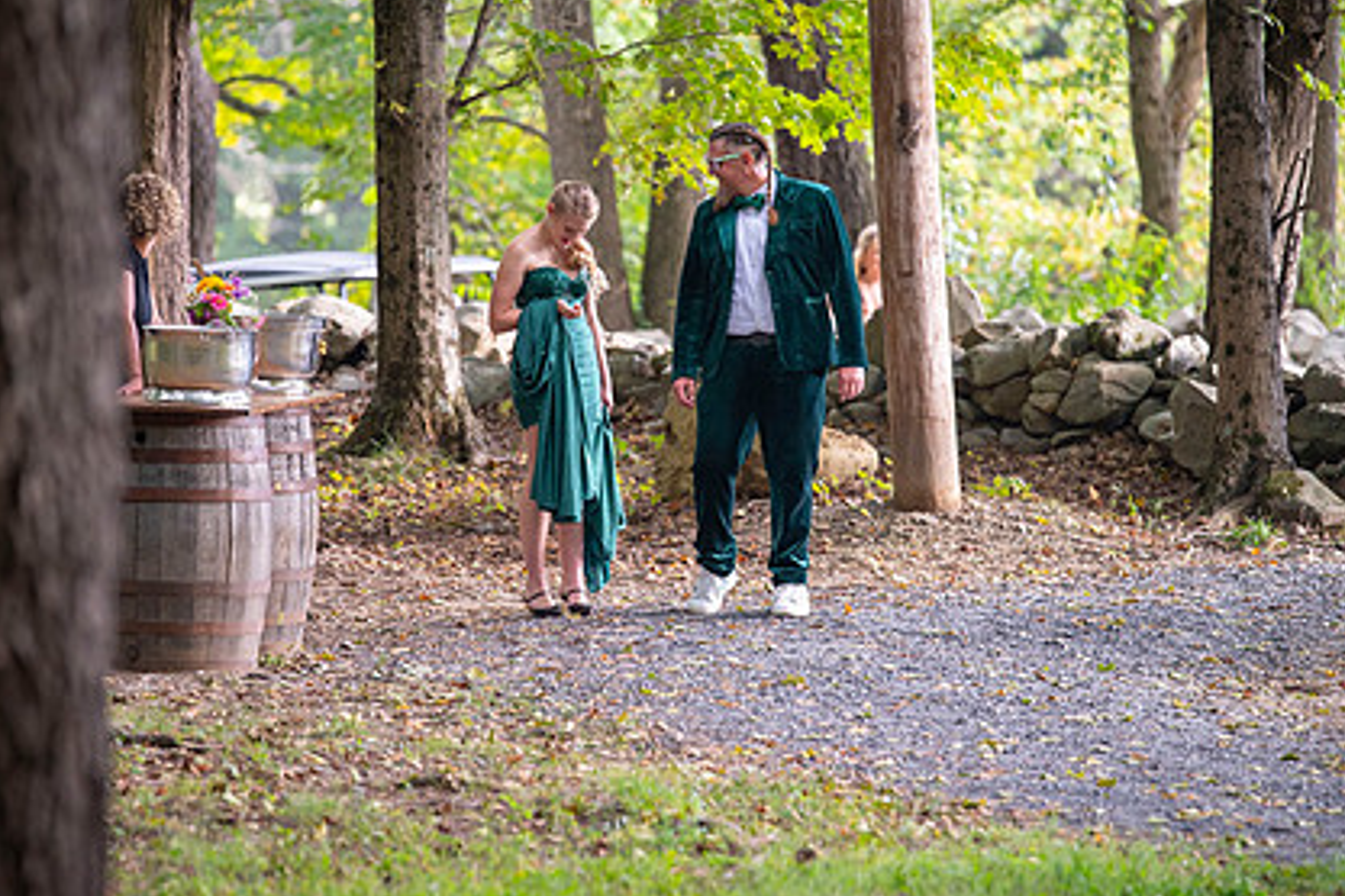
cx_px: 664
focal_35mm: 290
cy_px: 364
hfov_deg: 7.1
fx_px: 10834
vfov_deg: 4.7
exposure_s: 1/80
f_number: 3.2
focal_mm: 200
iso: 1600
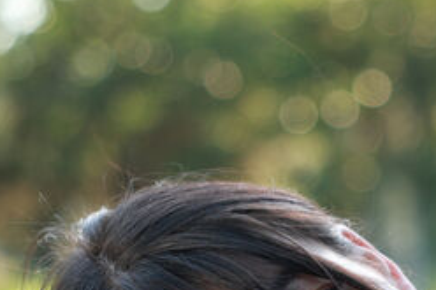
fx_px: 3873
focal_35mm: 320
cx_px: 417
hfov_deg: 6.4
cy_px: 640
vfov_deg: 4.2
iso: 125
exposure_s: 1/200
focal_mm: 66
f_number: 3.2
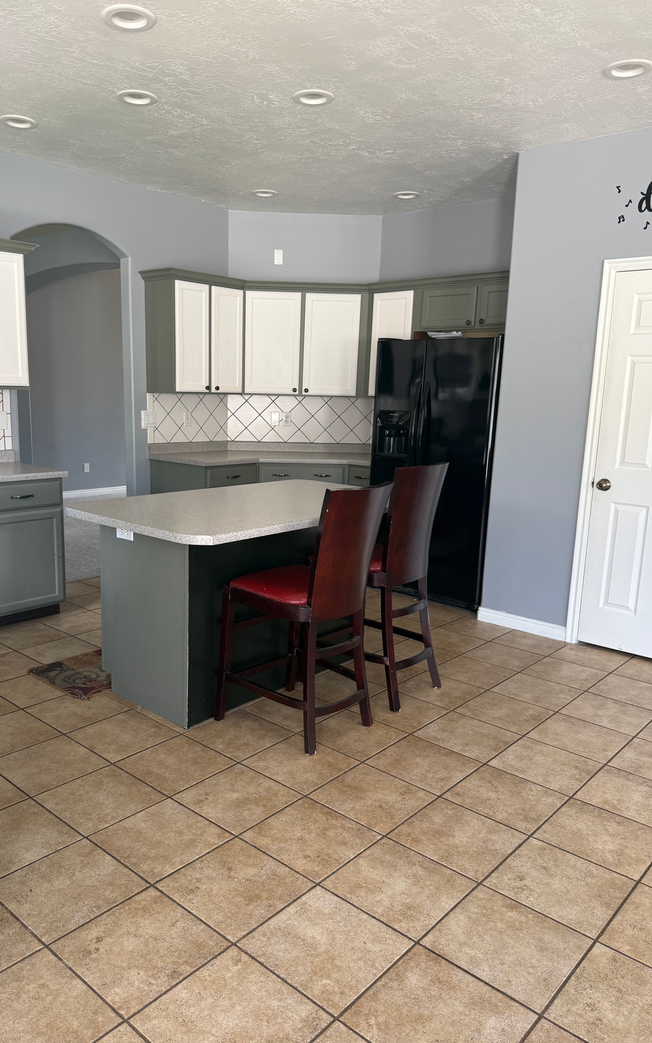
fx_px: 739
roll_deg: -1.9
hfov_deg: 47.5
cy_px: 528
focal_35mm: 26
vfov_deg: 70.4
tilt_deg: -11.3
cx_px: 283
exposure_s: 1/121
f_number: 1.78
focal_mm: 6.76
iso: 100
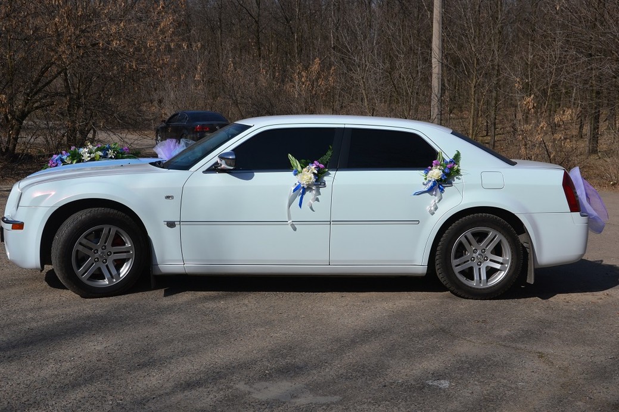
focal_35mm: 48
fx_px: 825
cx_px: 310
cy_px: 206
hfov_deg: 41.1
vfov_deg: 28.1
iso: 100
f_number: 9
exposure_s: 1/320
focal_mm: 32
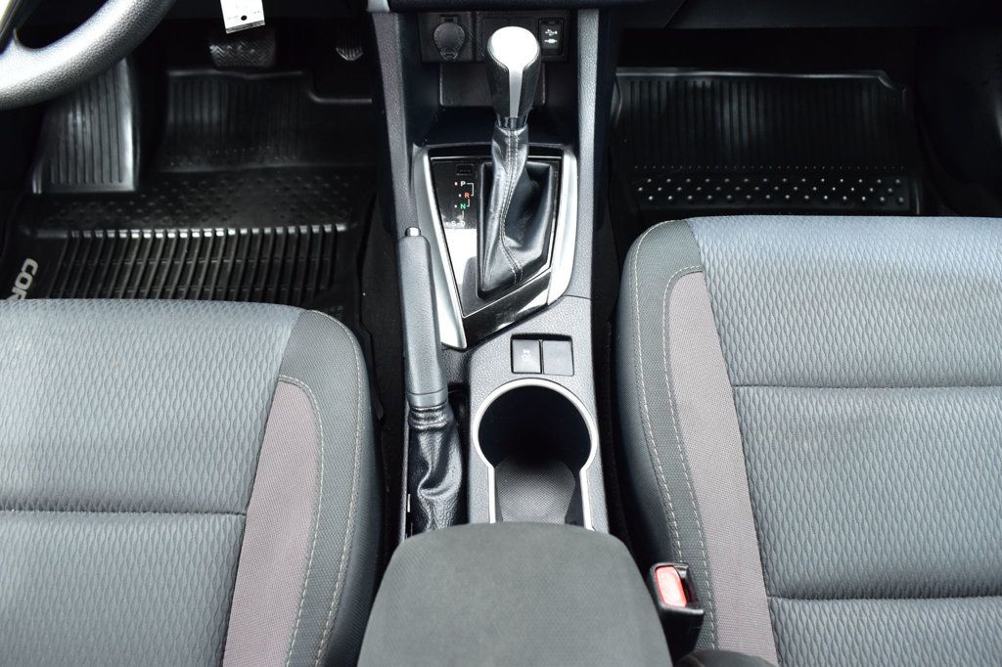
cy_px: 334
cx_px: 501
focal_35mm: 33
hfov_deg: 57.2
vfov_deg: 39.9
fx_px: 918
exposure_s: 1/40
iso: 400
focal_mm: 22
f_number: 7.1
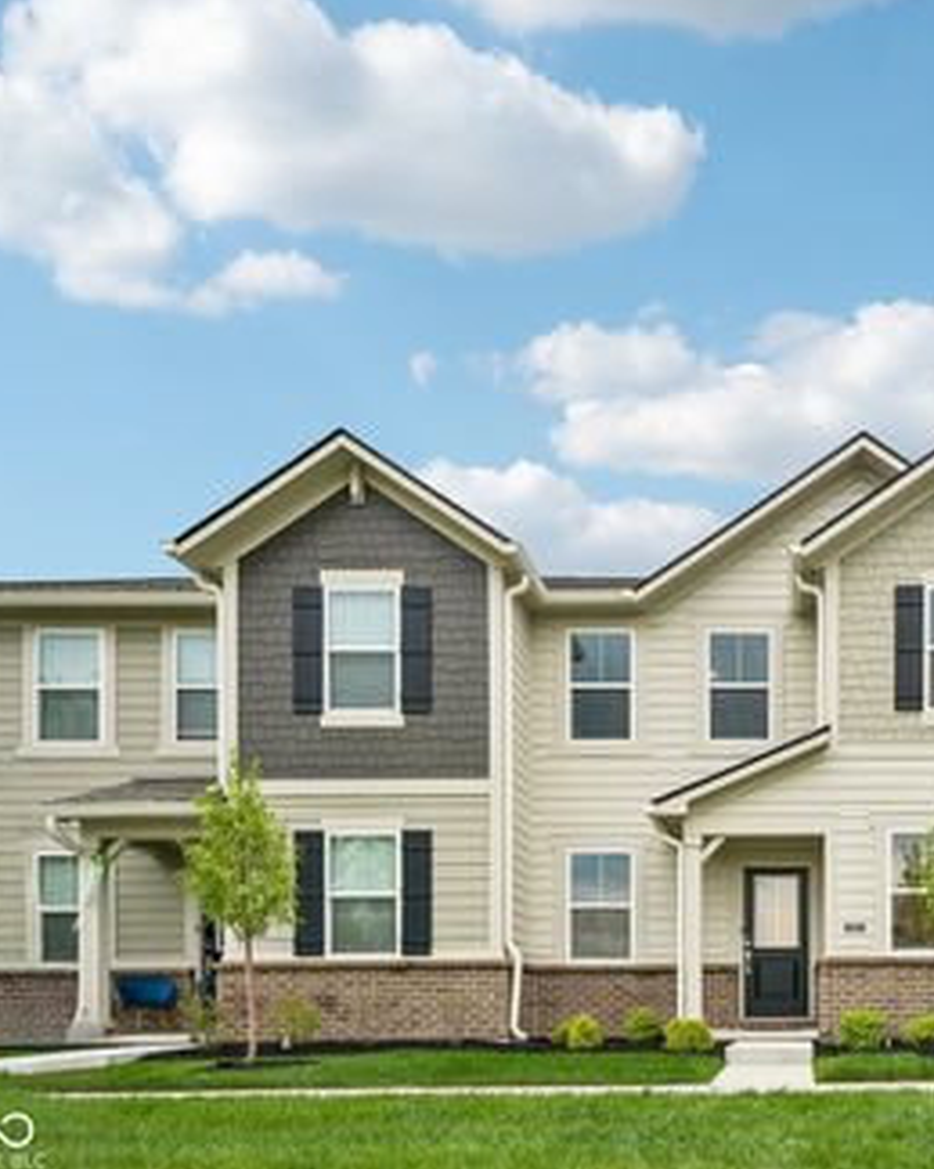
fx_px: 1028
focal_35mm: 30
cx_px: 819
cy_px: 590
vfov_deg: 59.2
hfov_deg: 44.9
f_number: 8
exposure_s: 1/50
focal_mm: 20.5
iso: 100
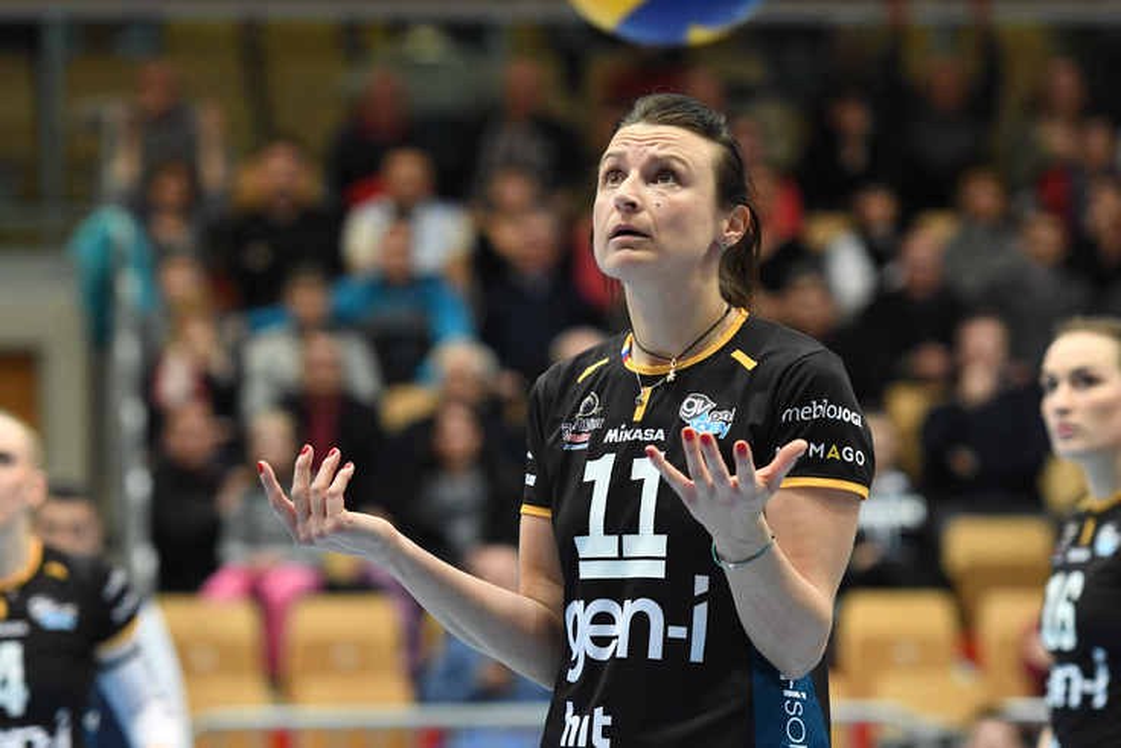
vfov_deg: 6.8
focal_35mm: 202
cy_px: 374
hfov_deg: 10.2
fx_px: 6306
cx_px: 560
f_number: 2.8
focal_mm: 135
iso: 3600
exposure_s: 1/800
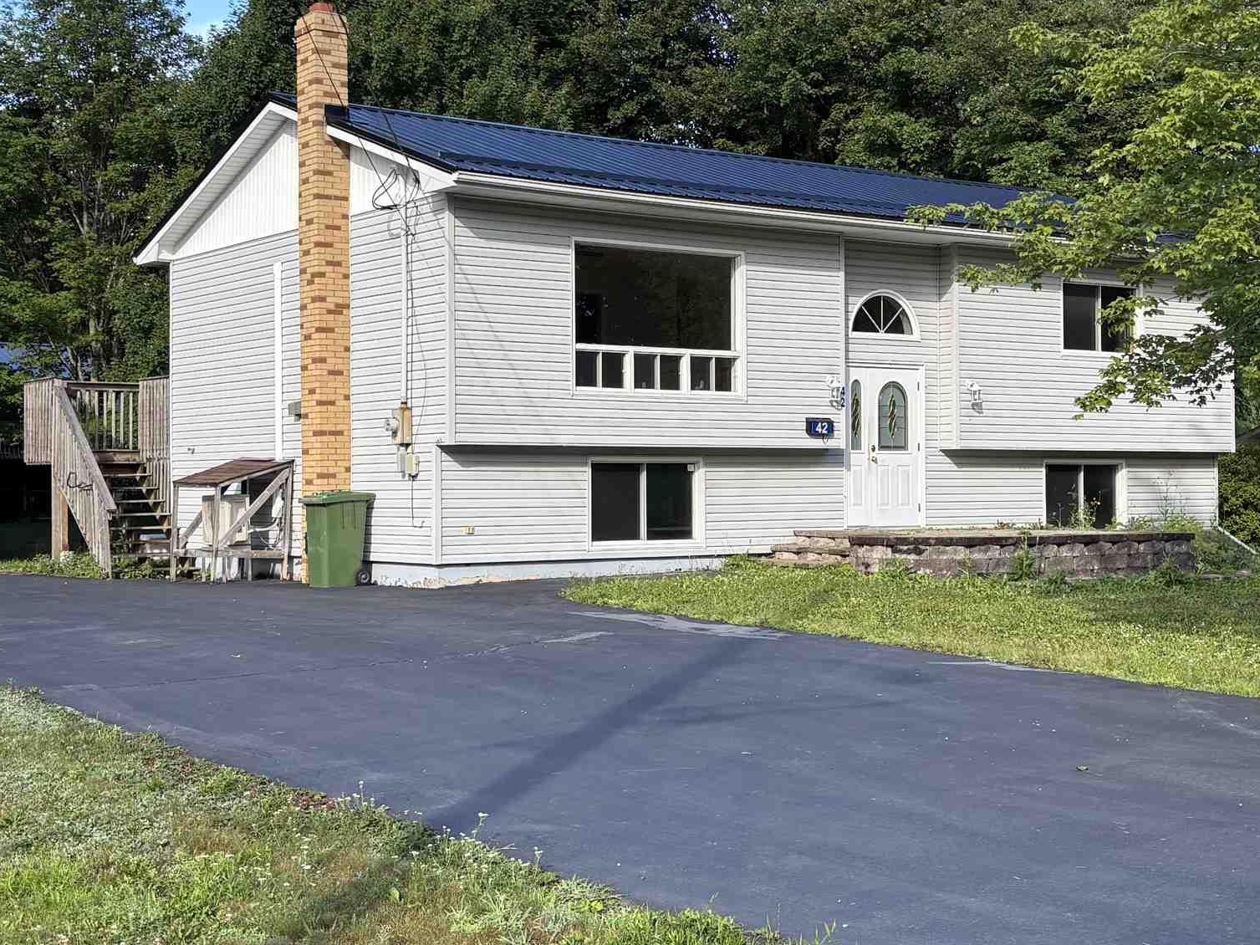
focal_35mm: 53
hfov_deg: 36.1
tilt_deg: +1.4
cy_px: 423
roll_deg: +0.4
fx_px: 1929
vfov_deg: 27.5
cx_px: 688
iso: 50
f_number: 1.6
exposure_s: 1/961
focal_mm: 5.96
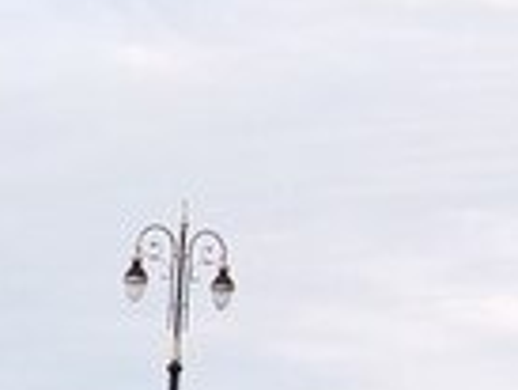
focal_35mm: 149
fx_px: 2232
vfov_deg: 9.0
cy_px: 930
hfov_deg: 12.7
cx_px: -208
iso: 40
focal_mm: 3.3
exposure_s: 1/372
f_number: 2.2
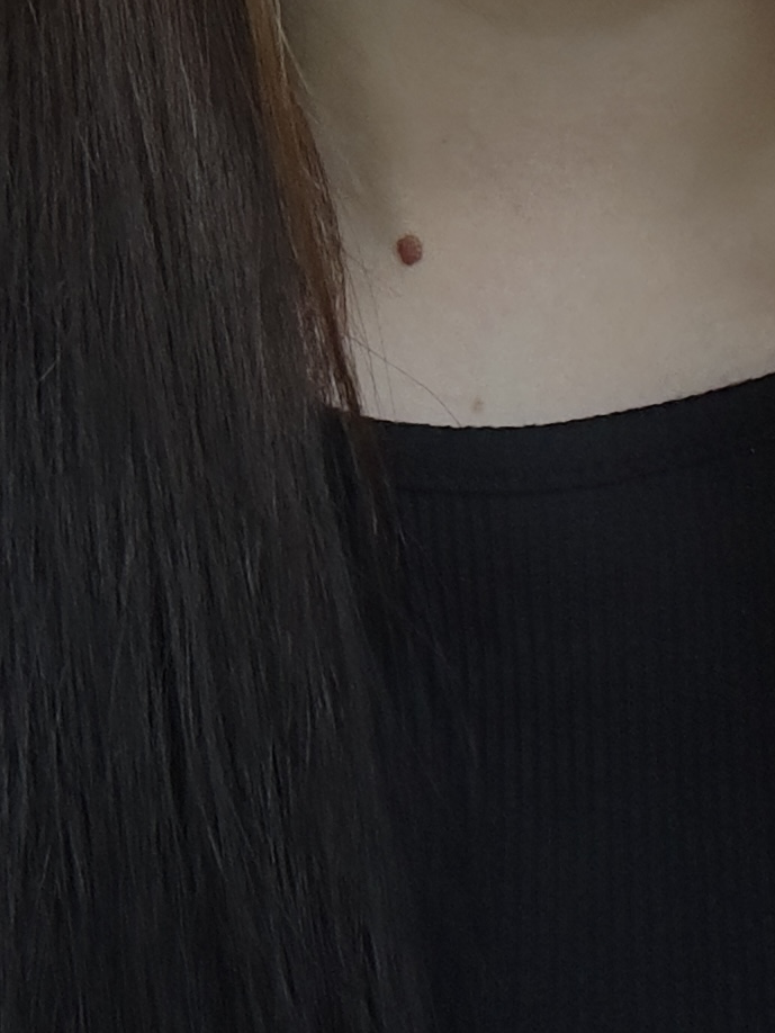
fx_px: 3014
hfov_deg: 14.5
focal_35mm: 101
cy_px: -28
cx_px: 675
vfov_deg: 18.9
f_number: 1.9
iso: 250
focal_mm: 2.69
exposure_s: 1/60
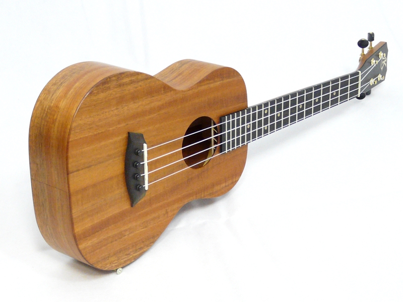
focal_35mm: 46
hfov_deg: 41.2
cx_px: 202
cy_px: 151
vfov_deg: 31.5
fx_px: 536
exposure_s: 1/10
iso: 200
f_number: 3.2
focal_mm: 7.5
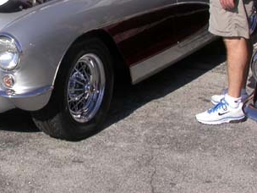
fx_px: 742
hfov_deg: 19.2
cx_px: 15
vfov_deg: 14.7
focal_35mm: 100
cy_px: 25
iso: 100
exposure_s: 1/385
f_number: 7.5
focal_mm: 7.85
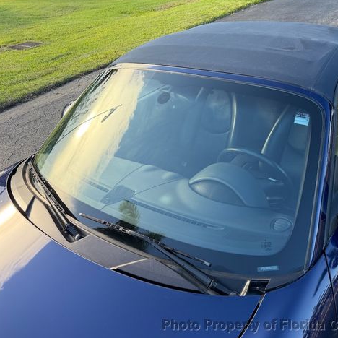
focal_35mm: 29
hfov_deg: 55.0
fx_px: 320
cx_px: 212
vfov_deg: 55.6
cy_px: 167
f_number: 1.78
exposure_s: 1/293
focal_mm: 6.76
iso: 80
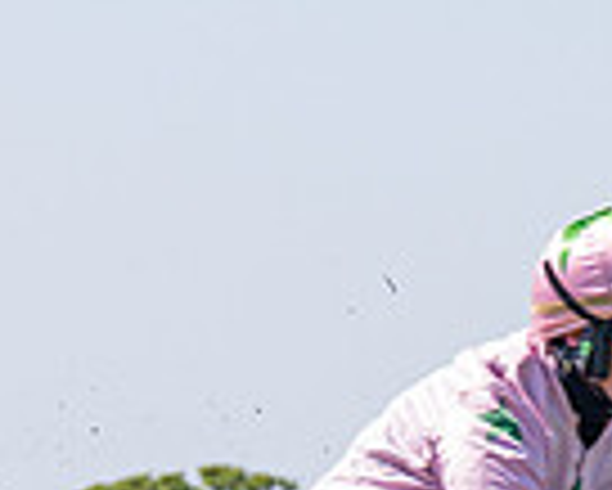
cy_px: 927
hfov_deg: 3.6
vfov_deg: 2.9
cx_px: -472
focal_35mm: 534
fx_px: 9679
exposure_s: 1/1600
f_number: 4
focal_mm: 74
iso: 200
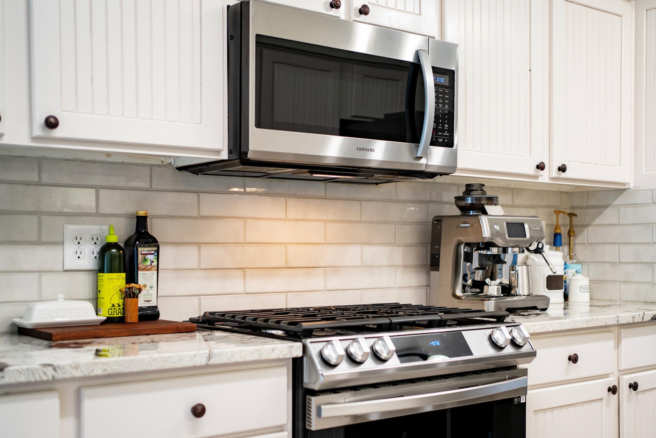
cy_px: 256
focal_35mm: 44
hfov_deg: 44.3
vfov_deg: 30.5
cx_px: 386
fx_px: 802
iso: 800
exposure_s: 1/200
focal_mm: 35
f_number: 2.2
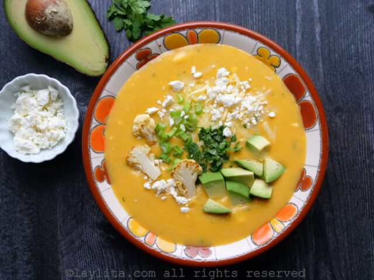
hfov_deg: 35.5
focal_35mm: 54
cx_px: 187
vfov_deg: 27.0
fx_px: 583
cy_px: 140
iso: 640
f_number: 3.6
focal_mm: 27
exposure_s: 1/60
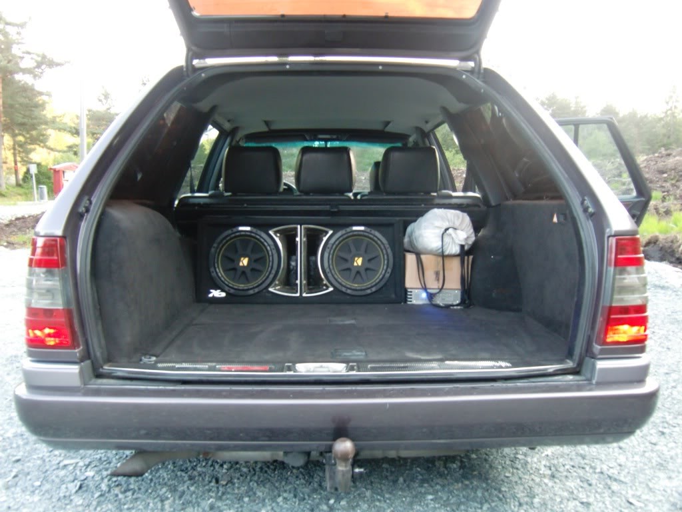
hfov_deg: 61.7
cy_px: 256
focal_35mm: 29
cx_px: 341
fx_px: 571
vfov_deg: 48.2
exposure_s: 1/60
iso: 250
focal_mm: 5.2
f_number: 3.5
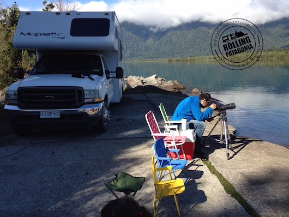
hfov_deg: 55.3
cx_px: 144
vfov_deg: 43.0
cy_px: 108
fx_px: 276
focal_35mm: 33
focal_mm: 4.12
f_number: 2.4
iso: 50
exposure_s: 1/874
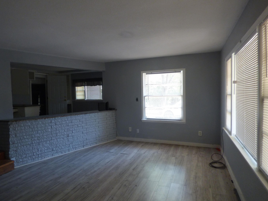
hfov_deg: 79.0
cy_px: 102
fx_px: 163
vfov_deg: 63.4
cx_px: 129
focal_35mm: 21
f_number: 2.8
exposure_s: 1/60
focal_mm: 3.58
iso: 200
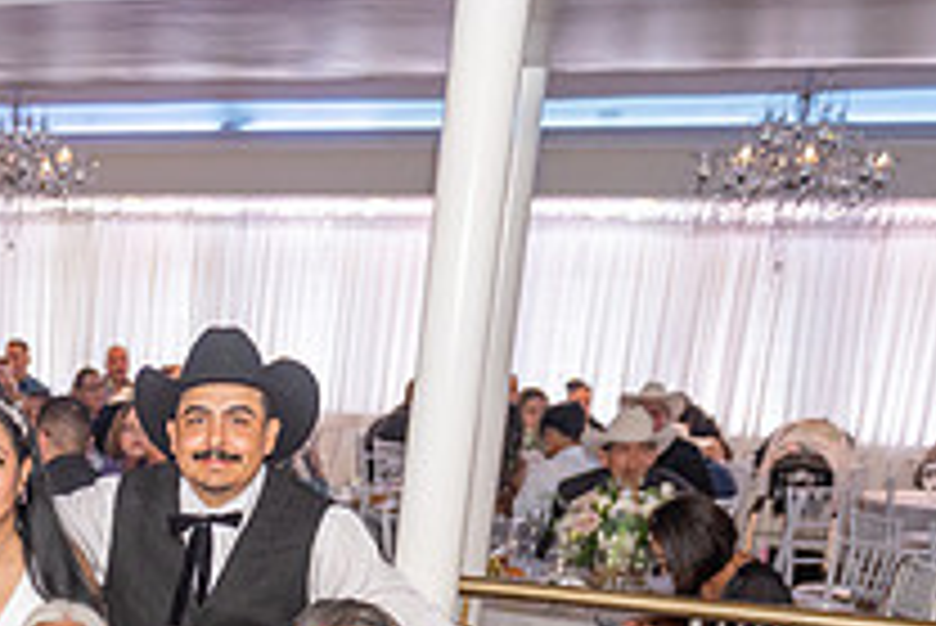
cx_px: -99
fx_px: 1743
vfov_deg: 18.7
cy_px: 844
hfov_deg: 27.4
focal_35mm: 67
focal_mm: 24
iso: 800
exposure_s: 1/160
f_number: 3.2
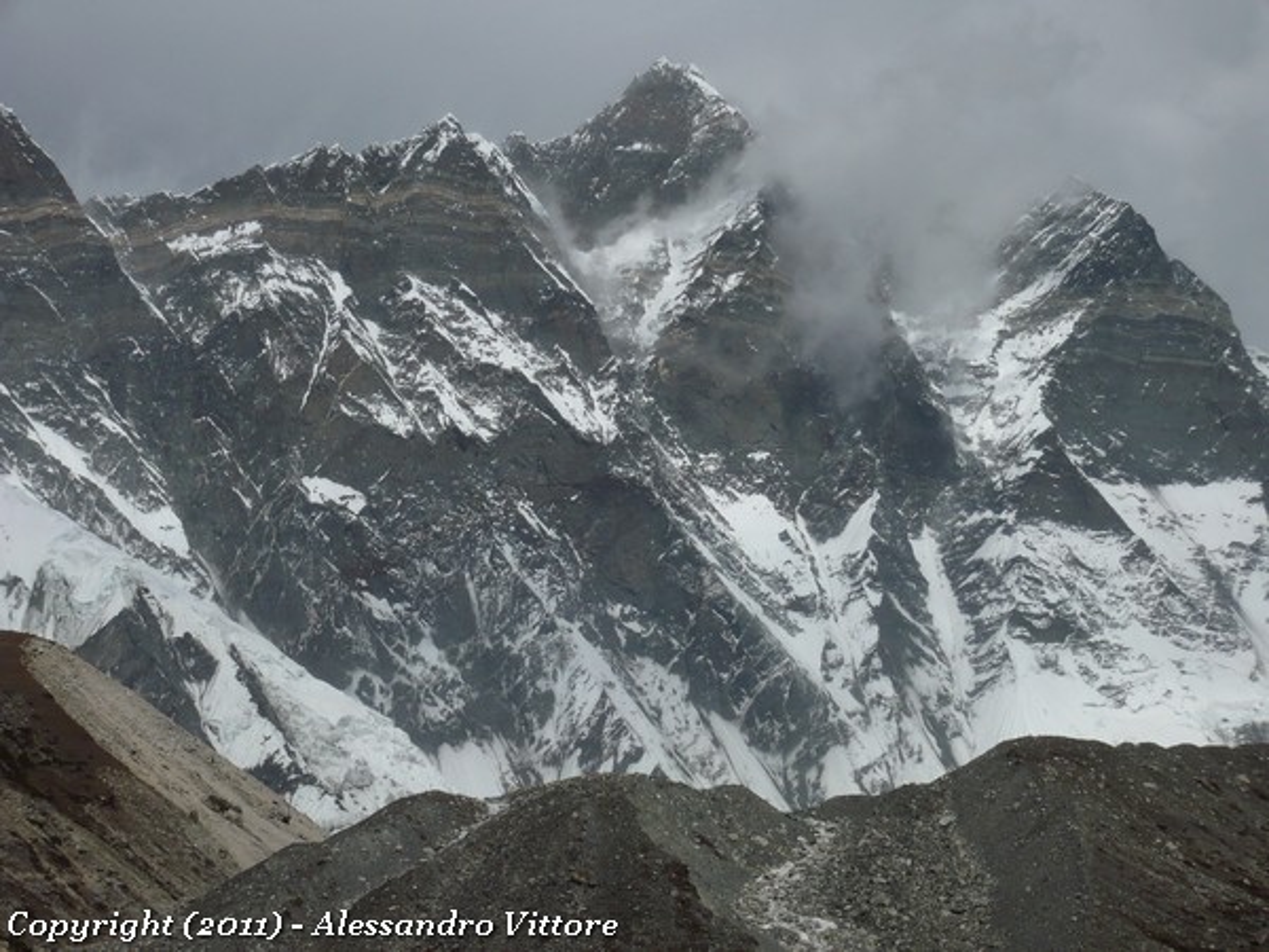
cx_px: 634
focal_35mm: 105
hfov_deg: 18.7
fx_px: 3849
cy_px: 476
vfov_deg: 14.1
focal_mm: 17.4
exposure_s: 1/400
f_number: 14
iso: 100
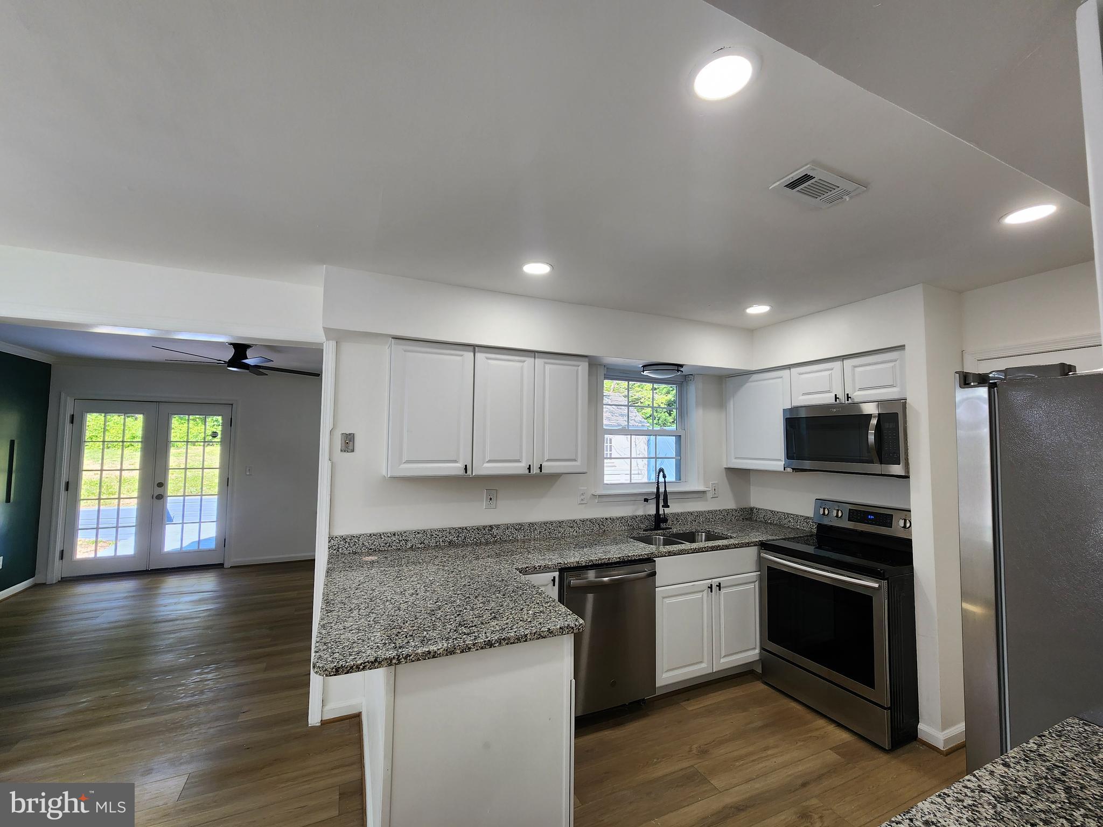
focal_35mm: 13
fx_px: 414
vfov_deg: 89.9
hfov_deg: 106.2
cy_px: 414
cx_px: 552
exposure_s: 1/60
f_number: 2.2
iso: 64
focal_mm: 2.2
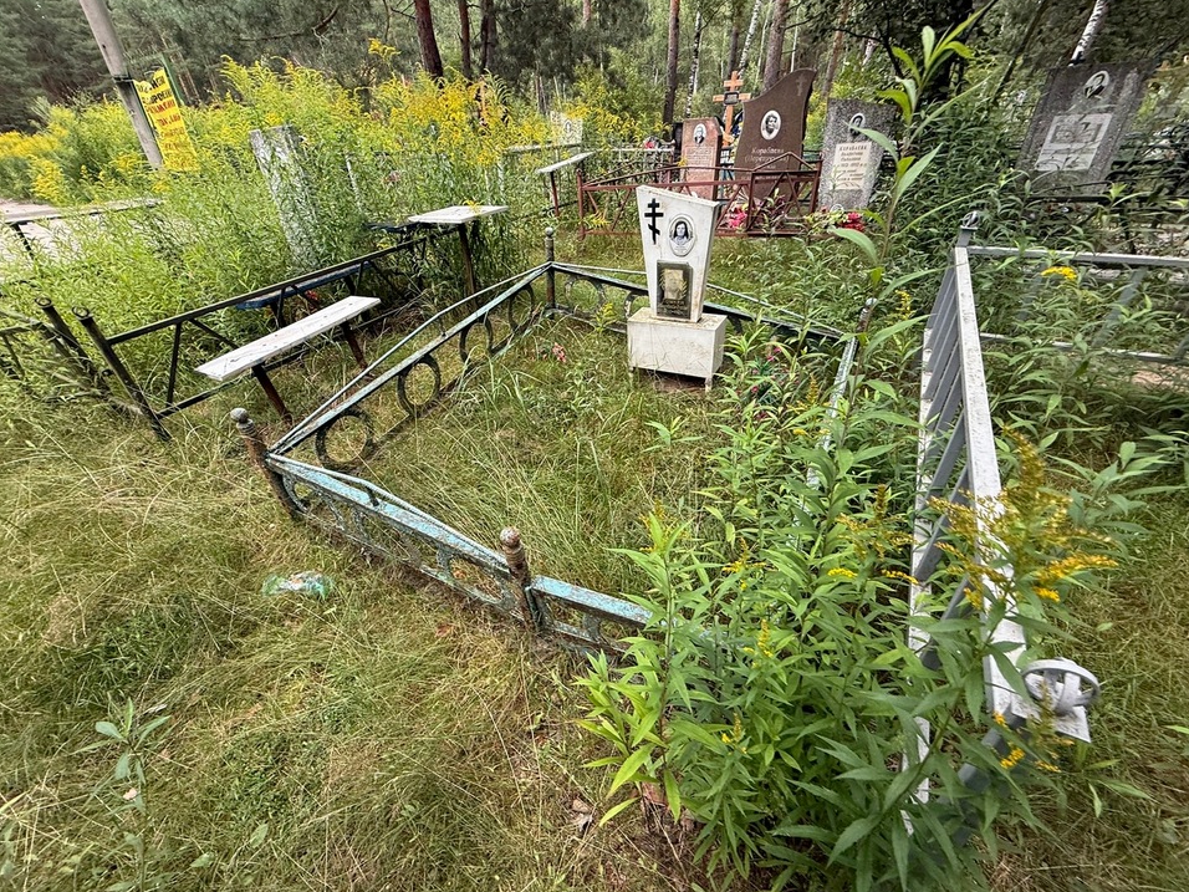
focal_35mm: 15
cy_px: 460
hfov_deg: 98.1
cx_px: 575
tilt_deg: -30.8
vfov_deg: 81.7
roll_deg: +6.9
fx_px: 515
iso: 50
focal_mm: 2.22
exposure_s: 1/139
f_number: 2.2
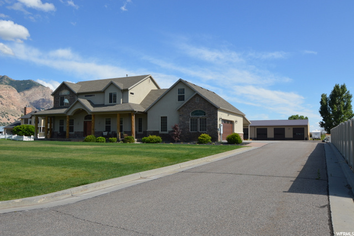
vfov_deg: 43.6
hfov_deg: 62.0
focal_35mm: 30
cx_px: 177
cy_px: 118
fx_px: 295
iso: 100
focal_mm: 20
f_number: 8
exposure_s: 1/250
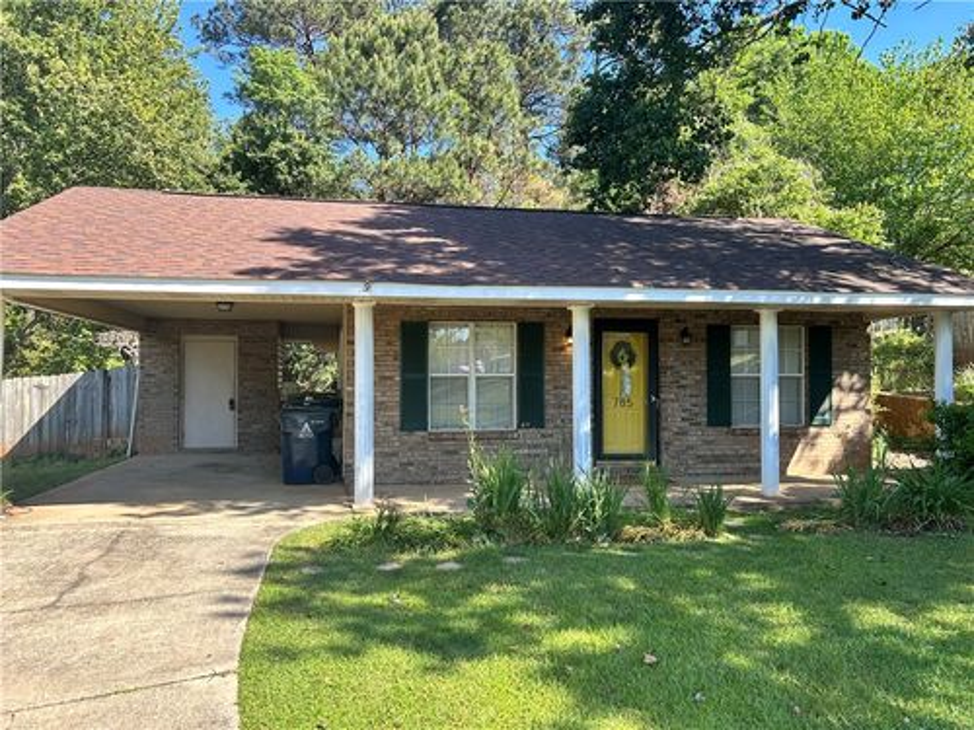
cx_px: 487
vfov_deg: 53.1
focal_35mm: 26
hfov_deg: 67.3
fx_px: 732
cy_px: 365
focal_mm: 5.7
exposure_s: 1/1029
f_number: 1.5
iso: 50
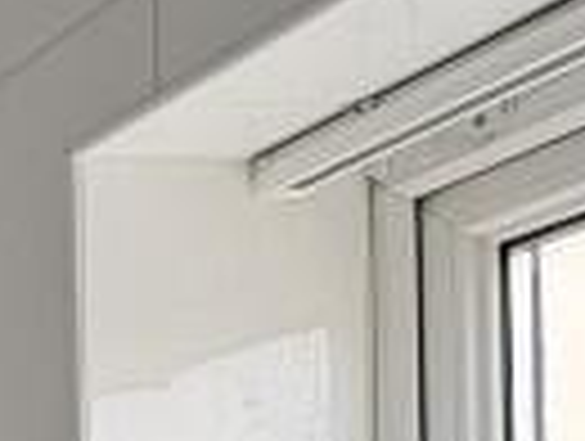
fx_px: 1862
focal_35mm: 110
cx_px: -873
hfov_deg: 12.9
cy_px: 832
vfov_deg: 12.2
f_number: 2.2
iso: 80
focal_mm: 2.22
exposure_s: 1/99
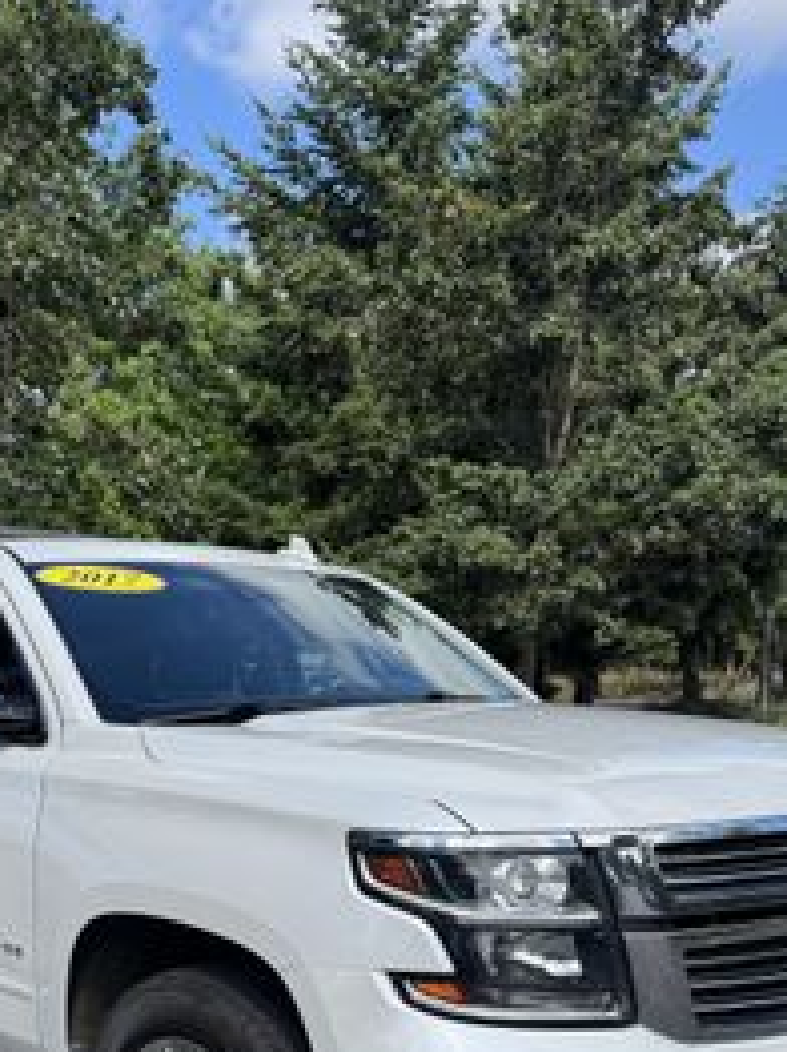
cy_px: 919
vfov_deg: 40.2
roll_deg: +1.9
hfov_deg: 32.7
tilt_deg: -10.3
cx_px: 289
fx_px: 1336
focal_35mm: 44
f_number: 1.78
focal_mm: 6.76
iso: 80
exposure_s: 1/2833
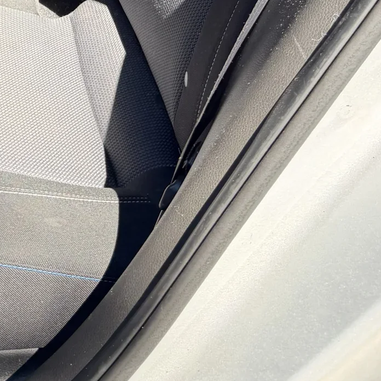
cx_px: -22
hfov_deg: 21.2
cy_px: -182
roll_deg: +0.2
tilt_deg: -23.3
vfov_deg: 19.5
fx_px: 971
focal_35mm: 78
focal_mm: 6.76
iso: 64
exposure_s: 1/193
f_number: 1.78
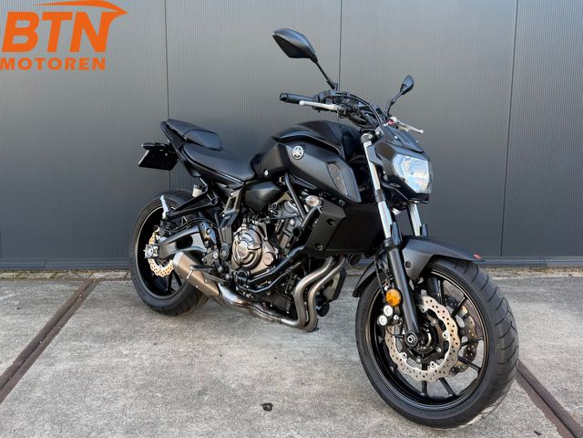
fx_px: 404
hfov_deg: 71.6
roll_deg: -0.5
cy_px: 219
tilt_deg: -8.6
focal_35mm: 24
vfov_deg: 56.8
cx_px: 292
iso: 64
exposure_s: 1/121
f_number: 1.78
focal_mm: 6.76
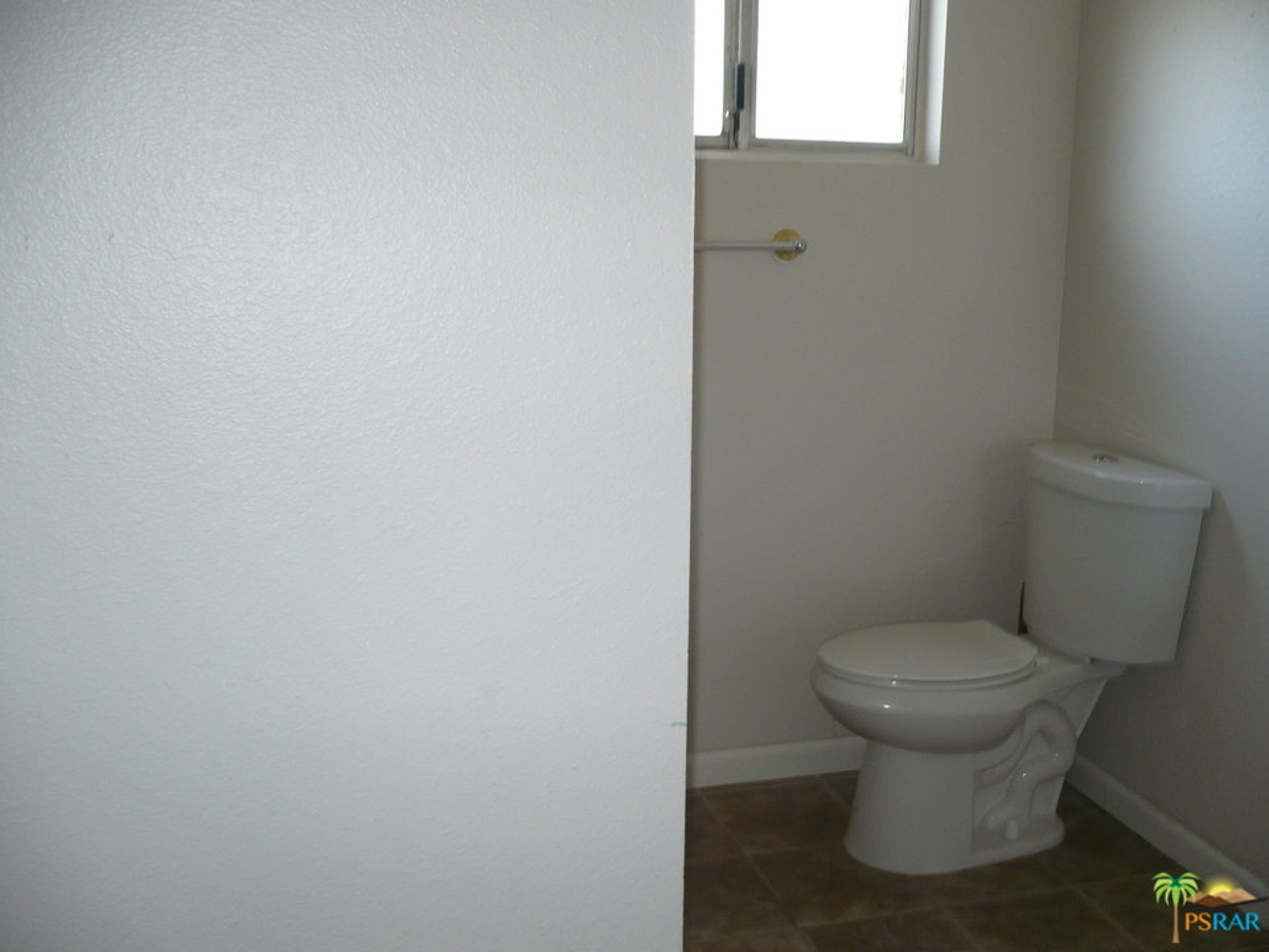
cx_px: 634
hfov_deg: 52.6
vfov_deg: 40.7
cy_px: 476
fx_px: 1283
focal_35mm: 35
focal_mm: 5.8
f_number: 2.8
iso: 100
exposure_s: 1/30
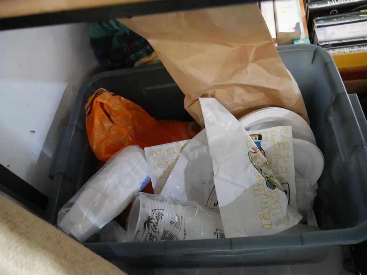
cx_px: 184
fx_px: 297
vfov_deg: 49.8
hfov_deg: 63.4
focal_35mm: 28
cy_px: 138
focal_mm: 14
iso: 3200
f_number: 4
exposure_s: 1/25
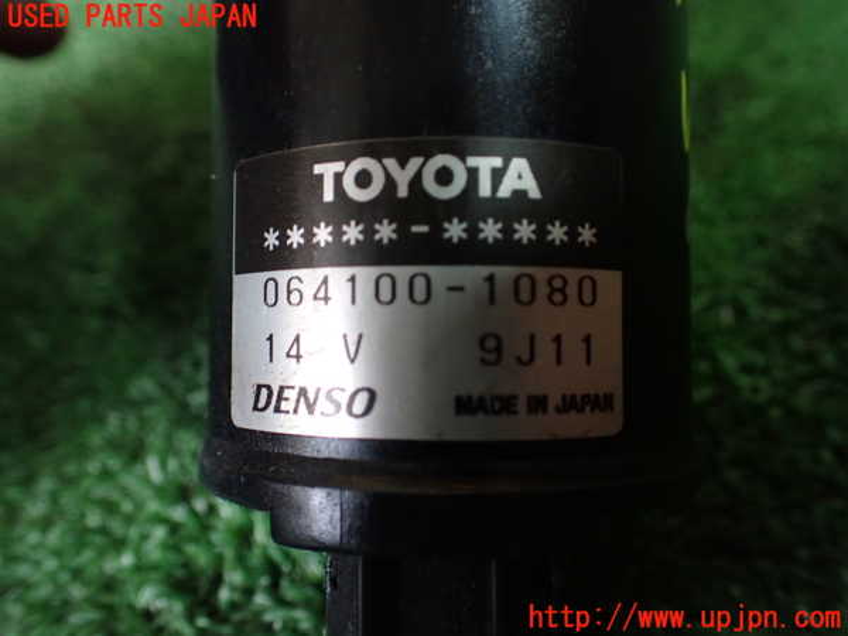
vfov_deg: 46.8
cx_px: 424
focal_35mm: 30
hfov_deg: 60.0
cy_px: 318
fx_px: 735
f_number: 2.3
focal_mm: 5.4
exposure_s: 1/80
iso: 800
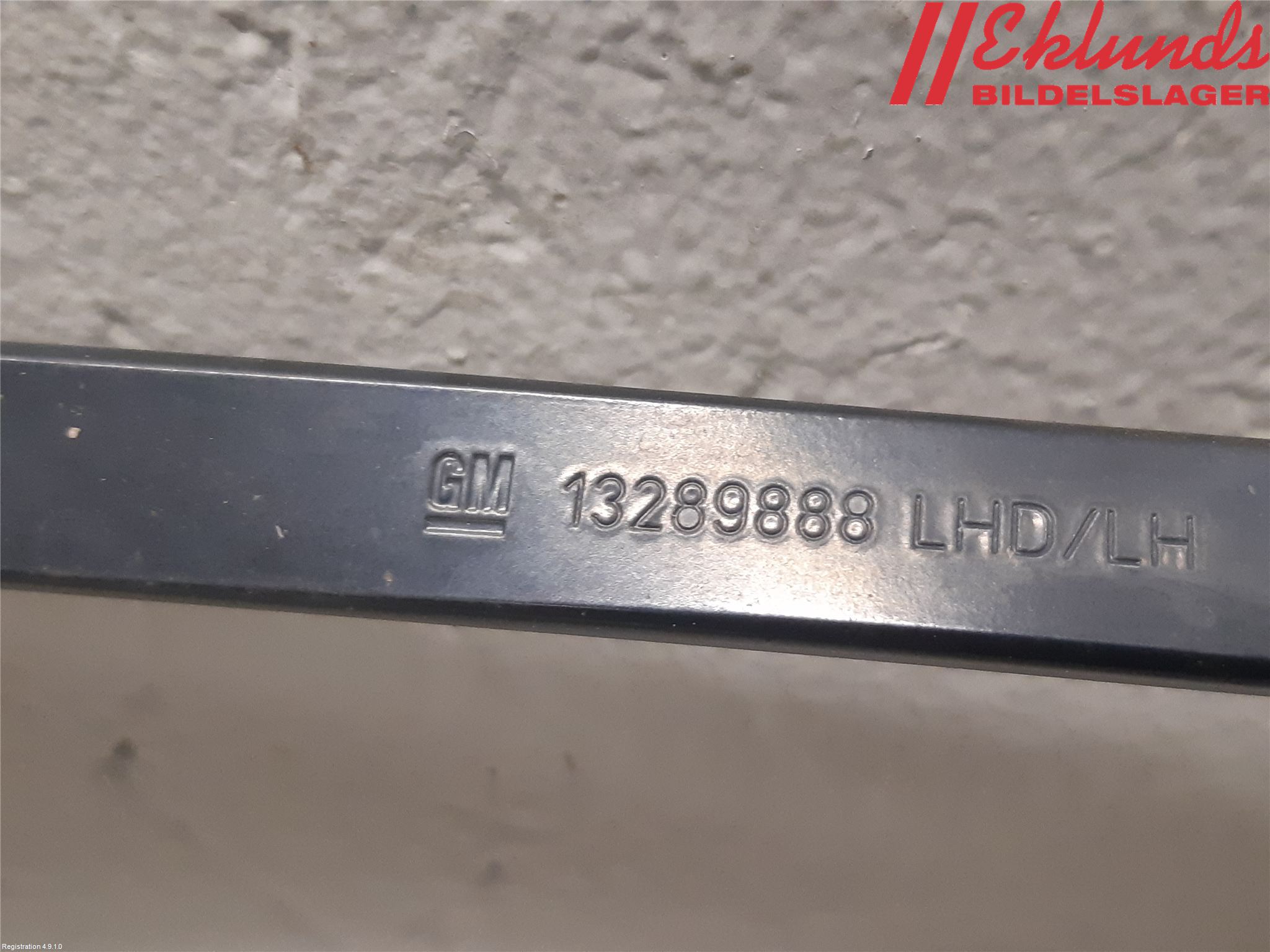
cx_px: 635
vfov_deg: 53.1
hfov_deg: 67.3
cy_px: 476
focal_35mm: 26
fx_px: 954
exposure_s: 1/50
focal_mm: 3.93
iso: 320
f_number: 1.7
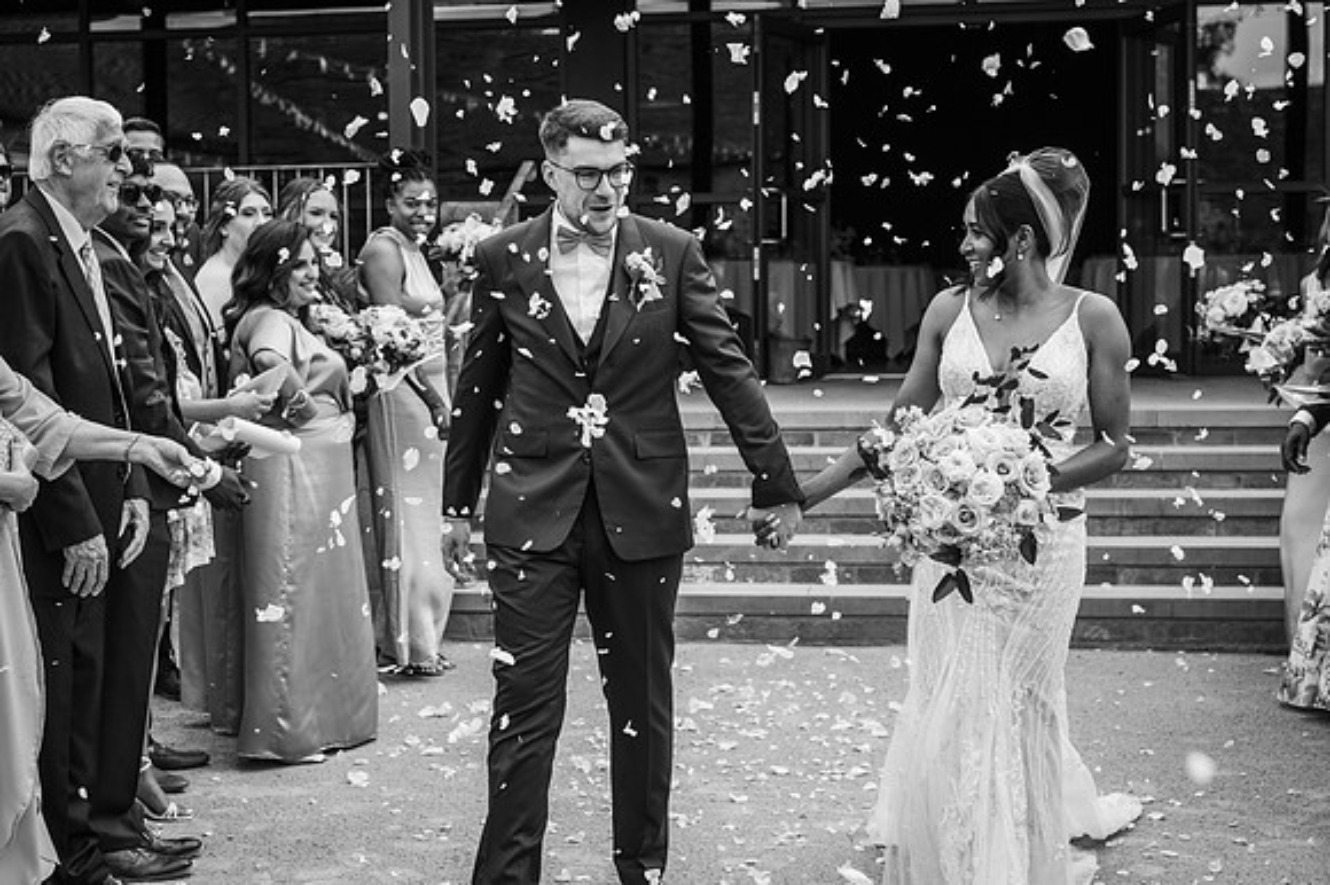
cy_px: 442
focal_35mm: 62
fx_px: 2289
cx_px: 665
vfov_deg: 21.9
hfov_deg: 32.4
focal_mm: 62
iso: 320
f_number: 5
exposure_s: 1/1000
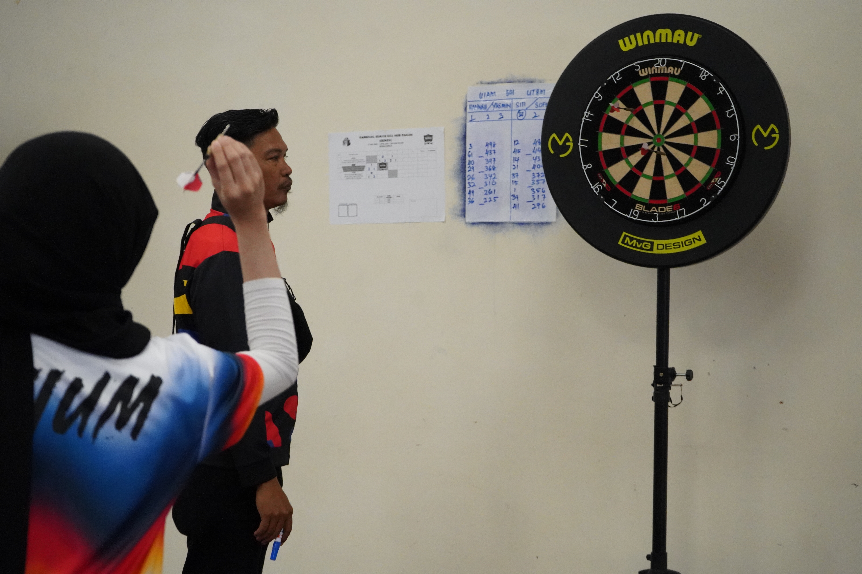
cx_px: 431
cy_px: 287
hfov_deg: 31.9
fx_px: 1508
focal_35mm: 63
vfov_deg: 21.6
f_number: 5.6
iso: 12800
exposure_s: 1/1600
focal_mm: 63
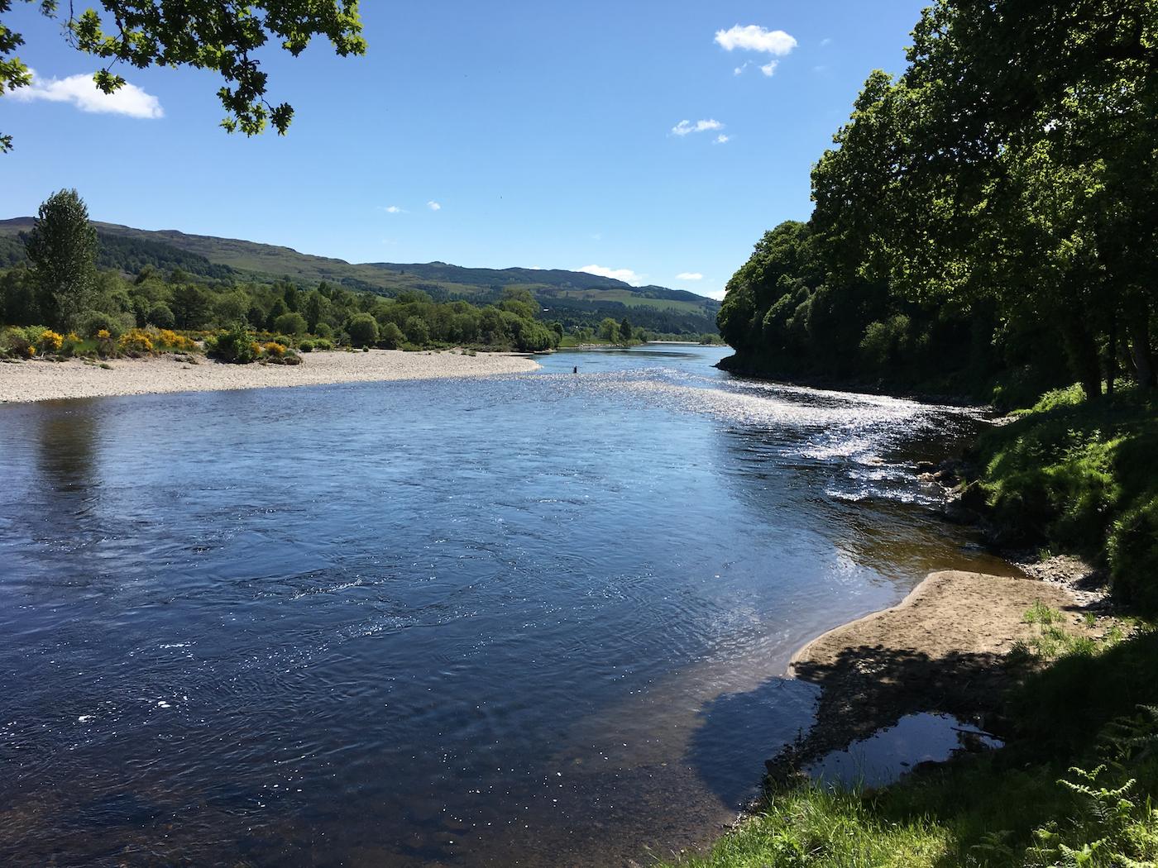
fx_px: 970
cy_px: 434
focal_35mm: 29
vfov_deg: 48.2
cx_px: 579
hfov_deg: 61.7
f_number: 2.2
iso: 25
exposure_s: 1/2079
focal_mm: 4.15
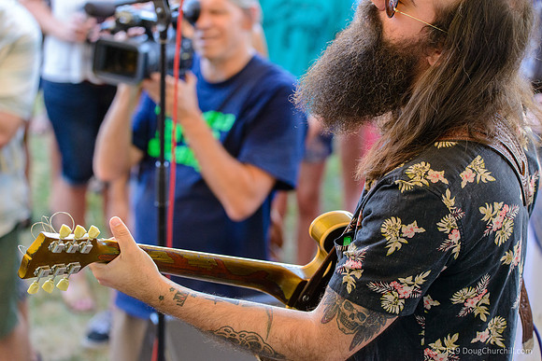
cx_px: 271
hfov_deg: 13.7
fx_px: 2259
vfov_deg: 9.2
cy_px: 180
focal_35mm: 150
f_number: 5.6
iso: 4000
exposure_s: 1/320
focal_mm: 150
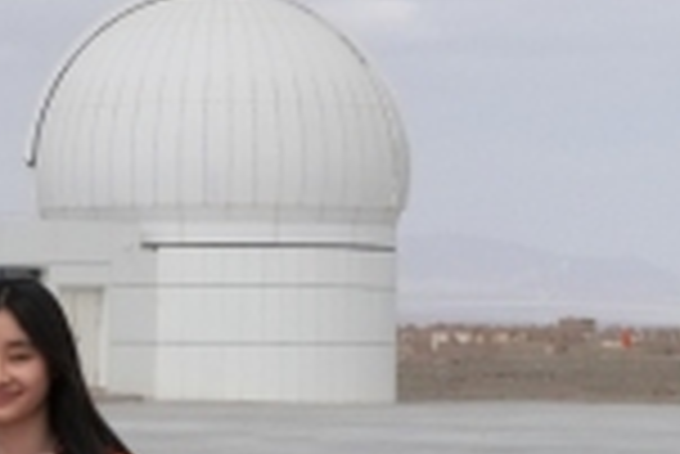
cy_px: 375
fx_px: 3800
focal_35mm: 201
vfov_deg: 6.8
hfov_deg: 9.7
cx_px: -585
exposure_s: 1/6400
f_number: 10
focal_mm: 38
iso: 2500
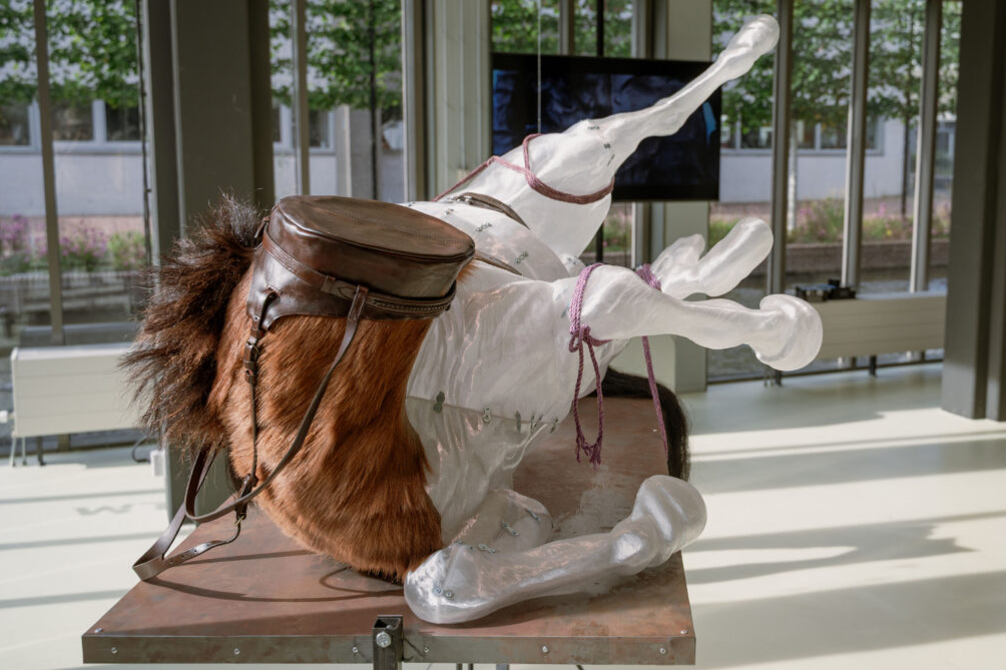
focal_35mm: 41
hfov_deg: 46.9
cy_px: 289
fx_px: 1145
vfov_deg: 32.6
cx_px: 635
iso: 100
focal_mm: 32
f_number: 4
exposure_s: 1/320
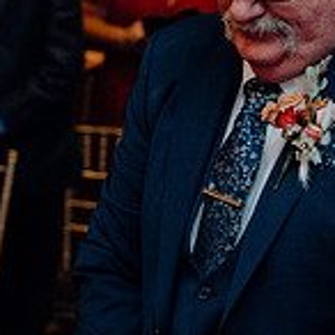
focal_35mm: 193
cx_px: 477
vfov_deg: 9.1
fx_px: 2113
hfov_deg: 8.9
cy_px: 182
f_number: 3.5
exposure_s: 1/200
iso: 2500
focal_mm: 57
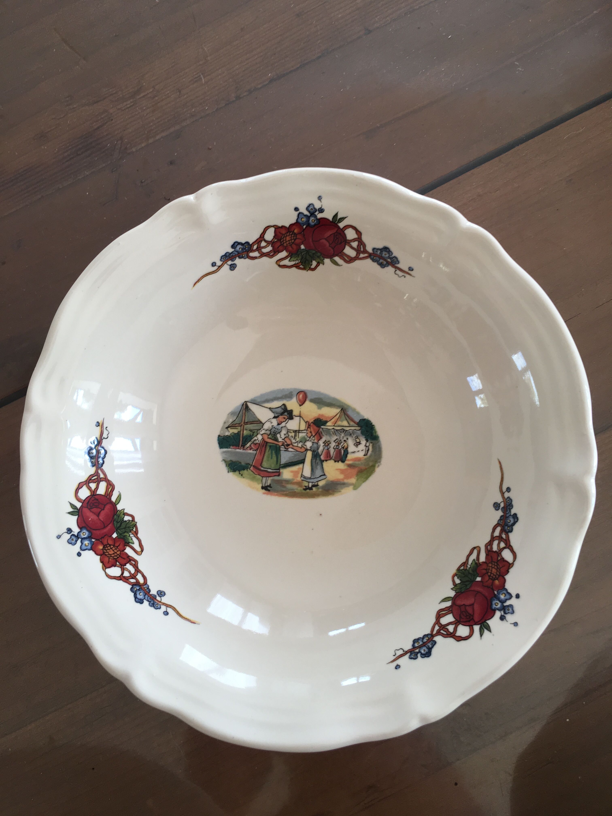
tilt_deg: -82.5
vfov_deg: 61.7
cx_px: 306
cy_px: 408
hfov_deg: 48.2
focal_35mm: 29
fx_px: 684
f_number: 2.2
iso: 32
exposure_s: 1/50
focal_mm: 4.15
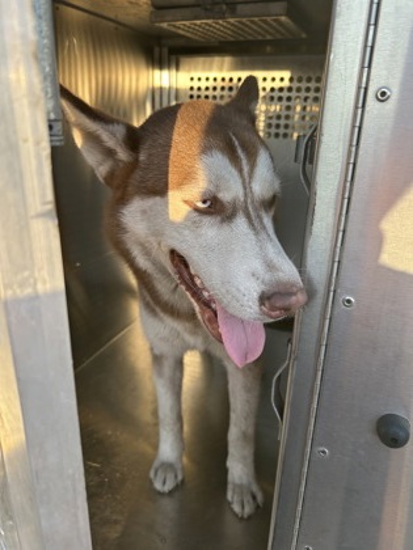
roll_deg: -3.8
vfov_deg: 67.3
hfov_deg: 53.1
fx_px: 414
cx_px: 206
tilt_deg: -23.9
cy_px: 275
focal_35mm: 26
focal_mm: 5.7
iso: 50
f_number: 1.5
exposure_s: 1/466
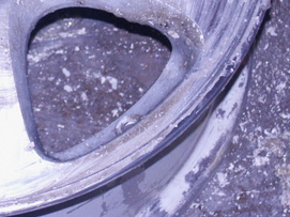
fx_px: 2521
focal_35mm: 301
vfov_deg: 4.9
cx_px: -90
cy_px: -73
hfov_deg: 6.5
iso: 200
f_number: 3.5
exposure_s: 1/90
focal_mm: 25.22
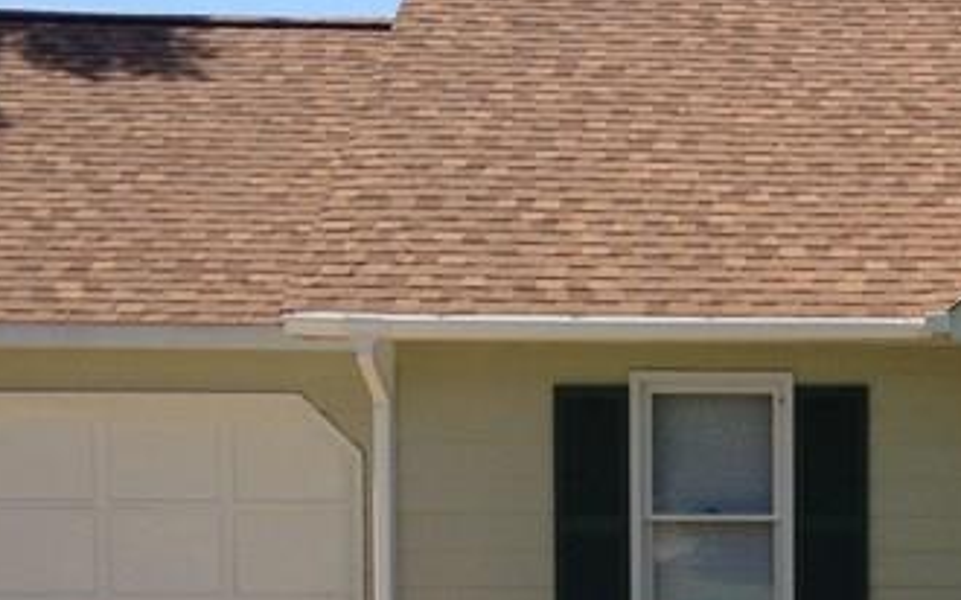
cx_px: 1095
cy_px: 585
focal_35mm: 115
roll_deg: +0.6
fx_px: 3011
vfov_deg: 11.3
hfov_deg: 17.4
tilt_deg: -4.3
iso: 50
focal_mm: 4.28
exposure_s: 1/1453
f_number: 2.4
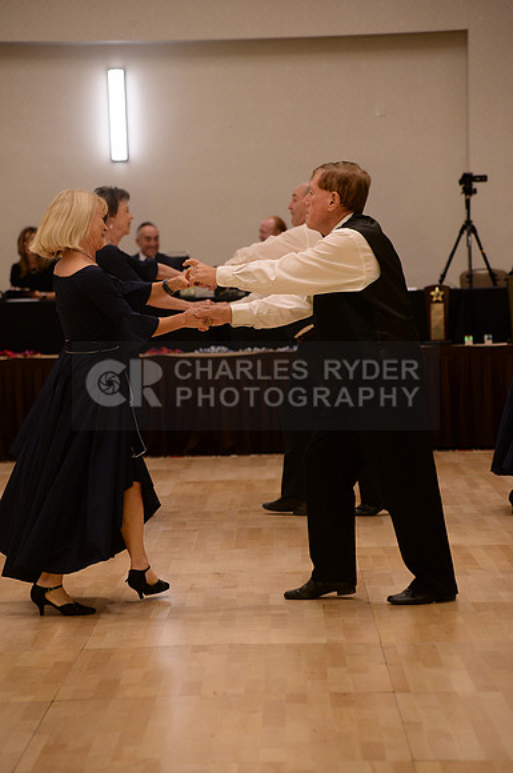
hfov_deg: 12.2
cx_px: 256
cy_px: 386
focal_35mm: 112
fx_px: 2401
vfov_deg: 18.3
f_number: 4.5
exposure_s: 1/250
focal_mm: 112
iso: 1600
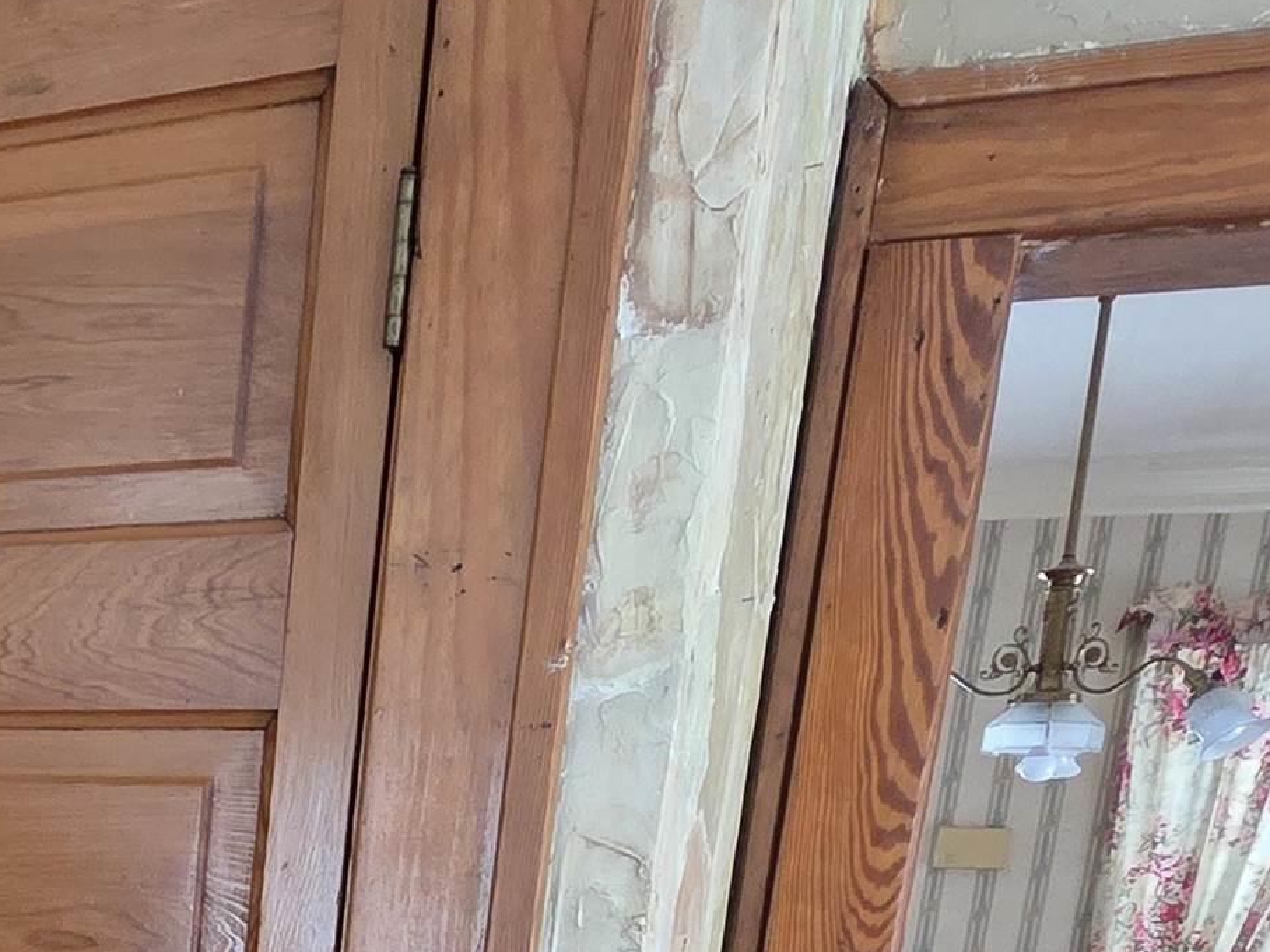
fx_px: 1614
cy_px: 1234
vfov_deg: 27.5
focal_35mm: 44
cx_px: -105
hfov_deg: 36.7
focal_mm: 2.2
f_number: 2.2
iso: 800
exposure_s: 1/60
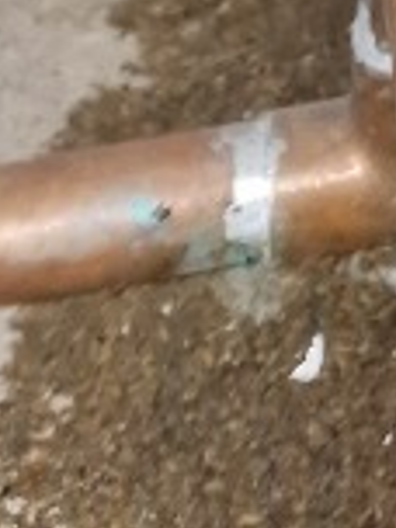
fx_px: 2761
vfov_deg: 8.9
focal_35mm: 181
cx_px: 1108
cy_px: -1053
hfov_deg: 7.4
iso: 80
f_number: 1.8
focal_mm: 6.4
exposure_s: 1/43
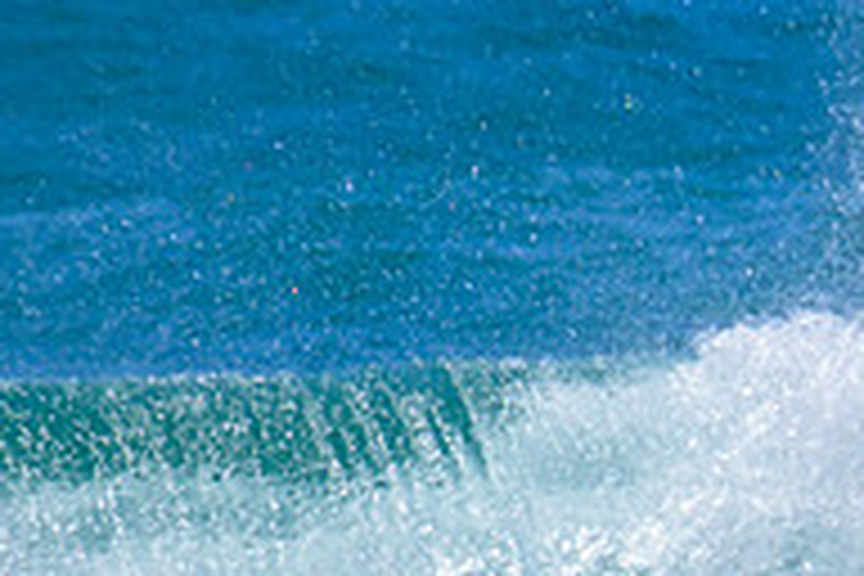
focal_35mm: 2765
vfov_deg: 0.5
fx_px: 66355
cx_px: 1437
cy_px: 565
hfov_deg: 0.7
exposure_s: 1/2000
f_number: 11
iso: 900
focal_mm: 800
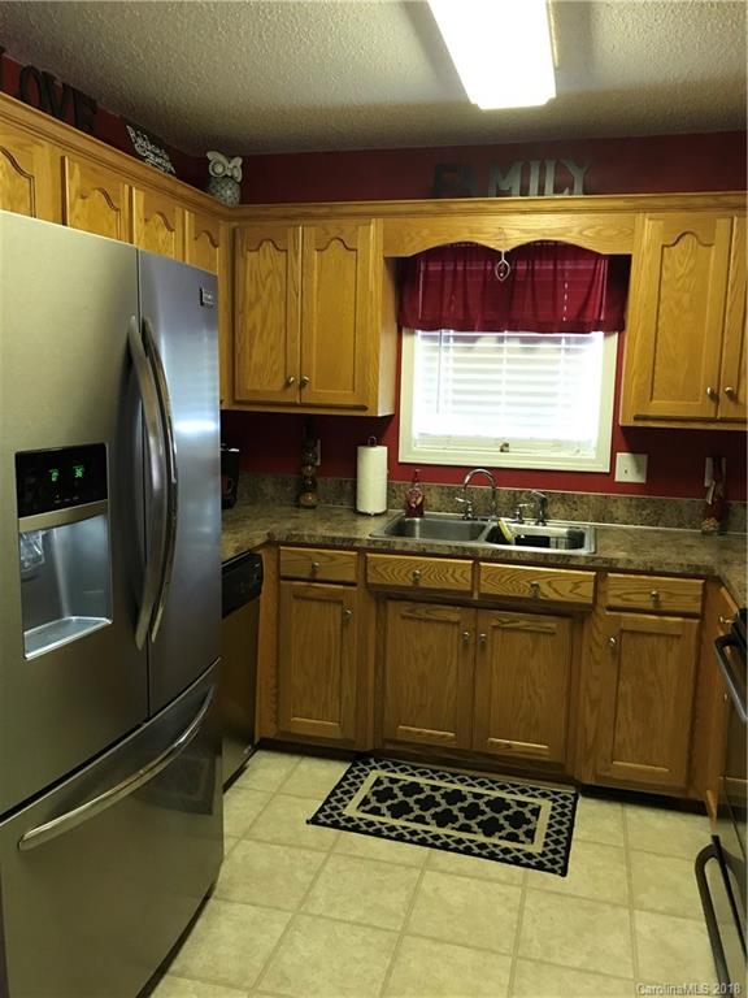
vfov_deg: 63.4
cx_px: 374
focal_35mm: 28
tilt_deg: -9.2
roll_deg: -1.6
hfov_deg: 49.7
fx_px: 807
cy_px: 499
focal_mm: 3.99
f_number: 1.8
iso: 100
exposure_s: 1/12
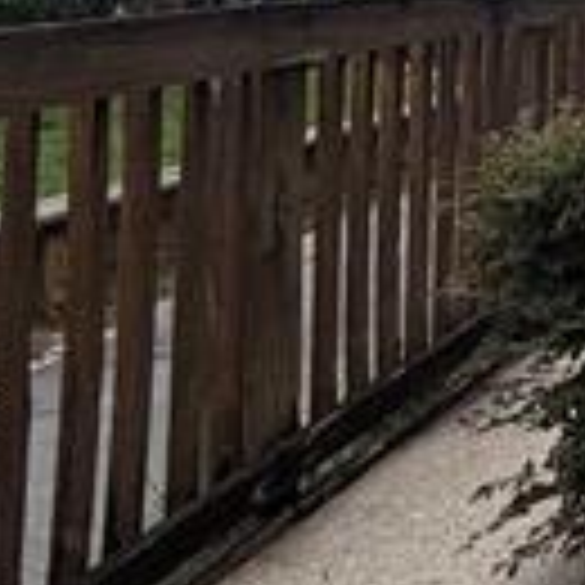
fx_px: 1396
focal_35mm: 73
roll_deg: +0.6
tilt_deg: +3.6
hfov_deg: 16.9
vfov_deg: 21.5
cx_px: 1197
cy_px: -166
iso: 40
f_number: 2.2
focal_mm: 2.22
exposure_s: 1/644
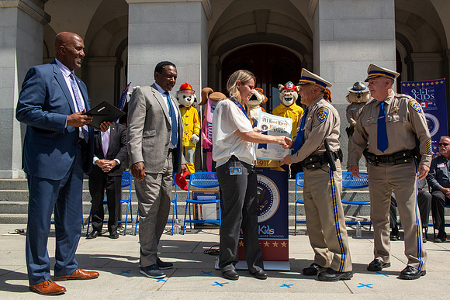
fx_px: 393
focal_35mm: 31
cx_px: 244
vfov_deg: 41.8
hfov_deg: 59.5
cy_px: 155
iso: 100
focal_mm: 29
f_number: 8
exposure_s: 1/320
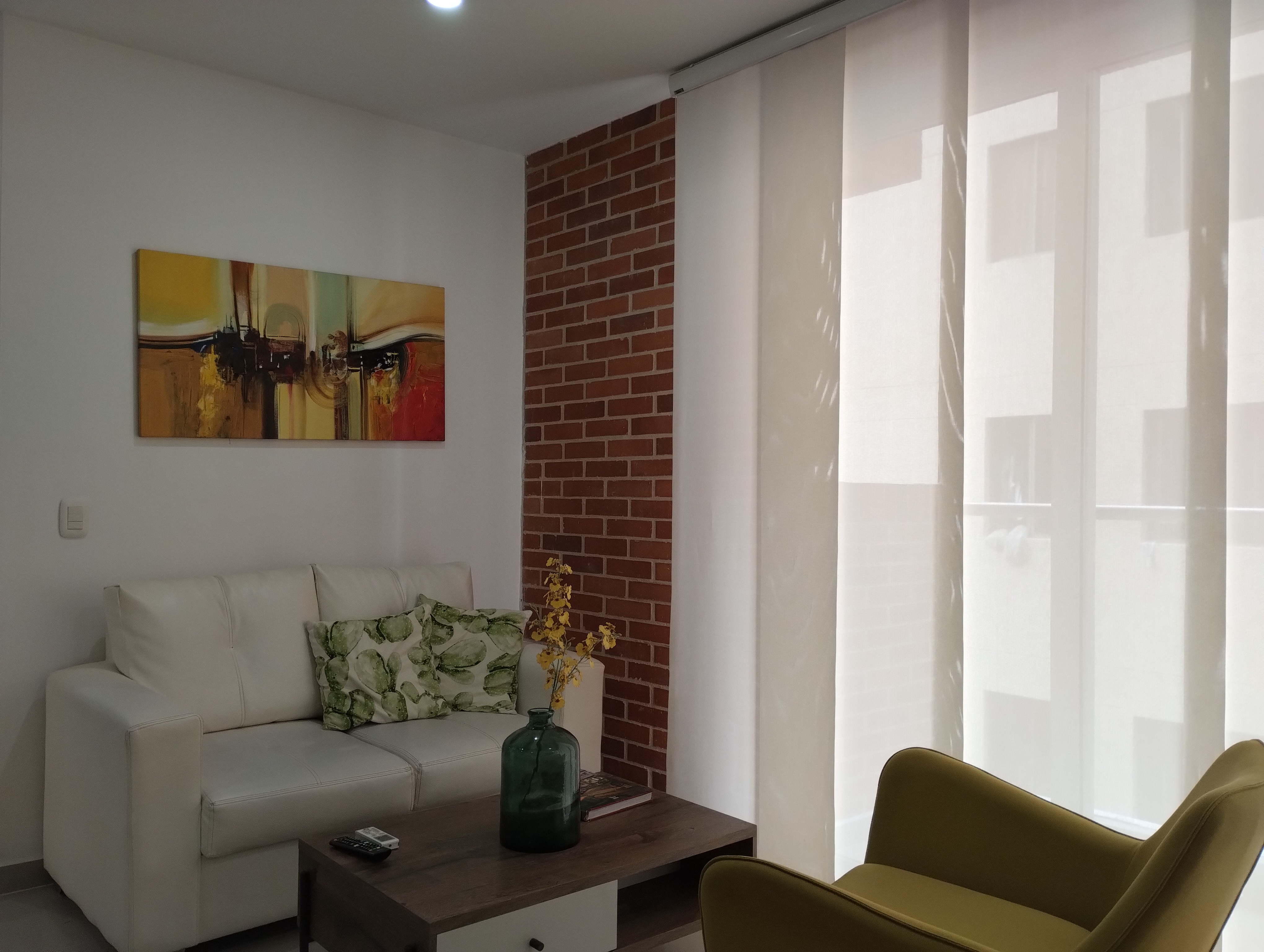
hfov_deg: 63.4
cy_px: 476
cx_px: 632
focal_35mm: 28
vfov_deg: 49.9
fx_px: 1024
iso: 381
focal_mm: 4.27
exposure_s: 1/30
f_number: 1.8
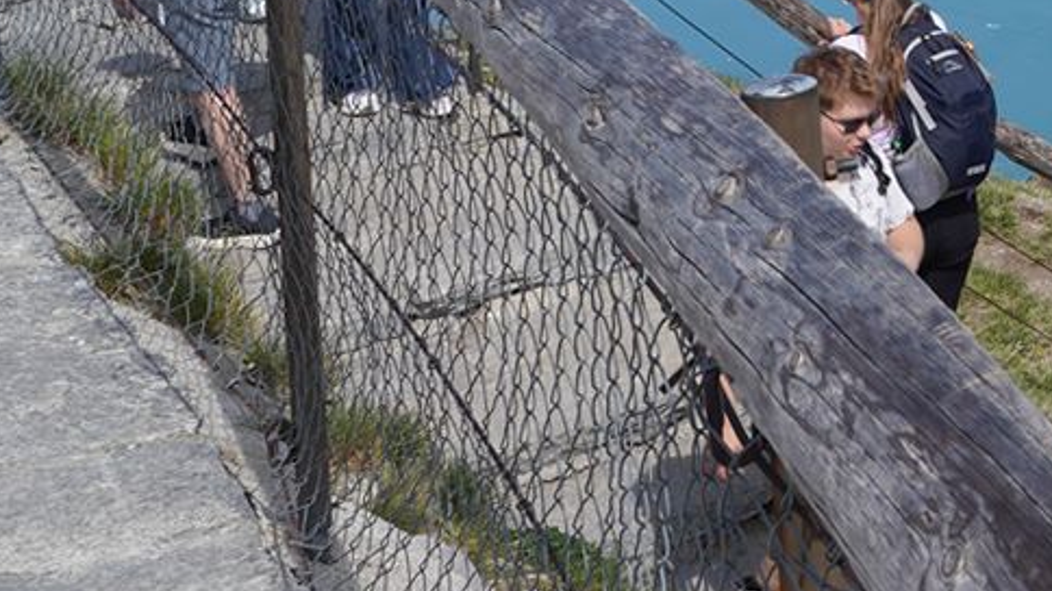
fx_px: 2900
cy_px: -352
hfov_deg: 18.0
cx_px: 1652
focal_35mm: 104
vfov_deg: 11.1
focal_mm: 24
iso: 100
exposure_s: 1/100
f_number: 14
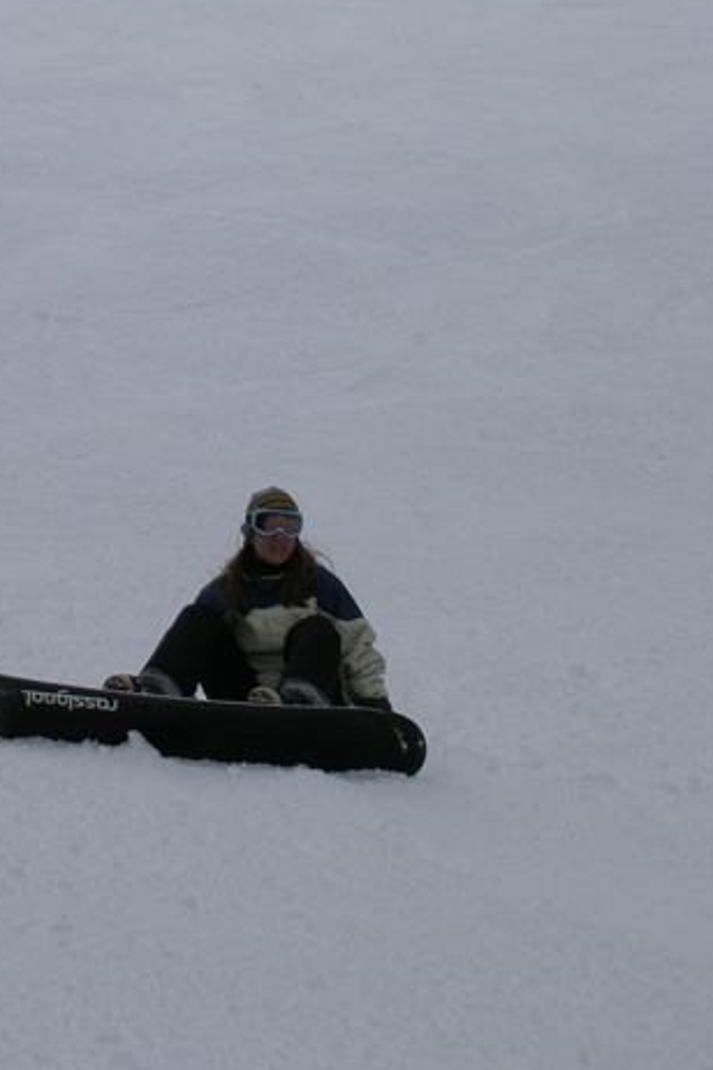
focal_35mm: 144
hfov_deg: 9.5
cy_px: 340
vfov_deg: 14.2
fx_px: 4278
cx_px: 206
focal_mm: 15.2
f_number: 4.5
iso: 50
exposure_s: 1/1000
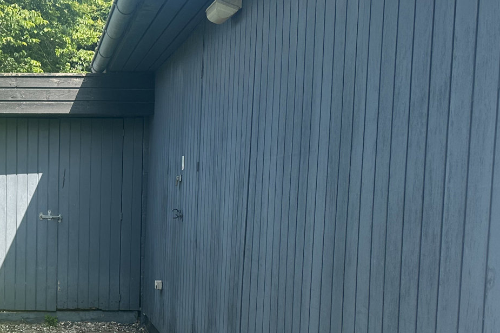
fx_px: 750
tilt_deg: -5.6
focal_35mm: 54
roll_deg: -1.2
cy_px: 259
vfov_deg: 24.7
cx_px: 63
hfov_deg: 35.0
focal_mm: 6.86
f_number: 1.78
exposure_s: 1/1019
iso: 80
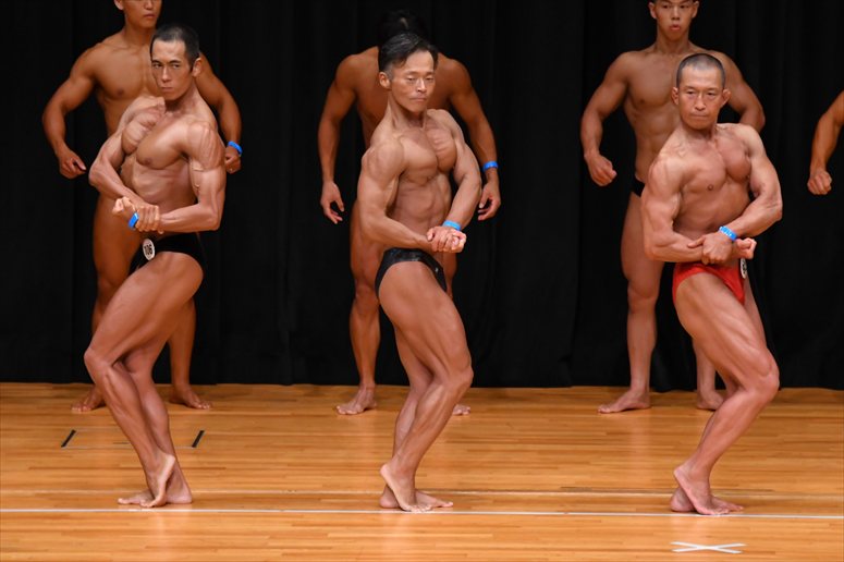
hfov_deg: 7.2
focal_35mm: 285
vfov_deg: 4.8
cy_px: 281
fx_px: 6678
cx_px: 422
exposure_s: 1/400
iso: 3200
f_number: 5.6
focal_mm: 190
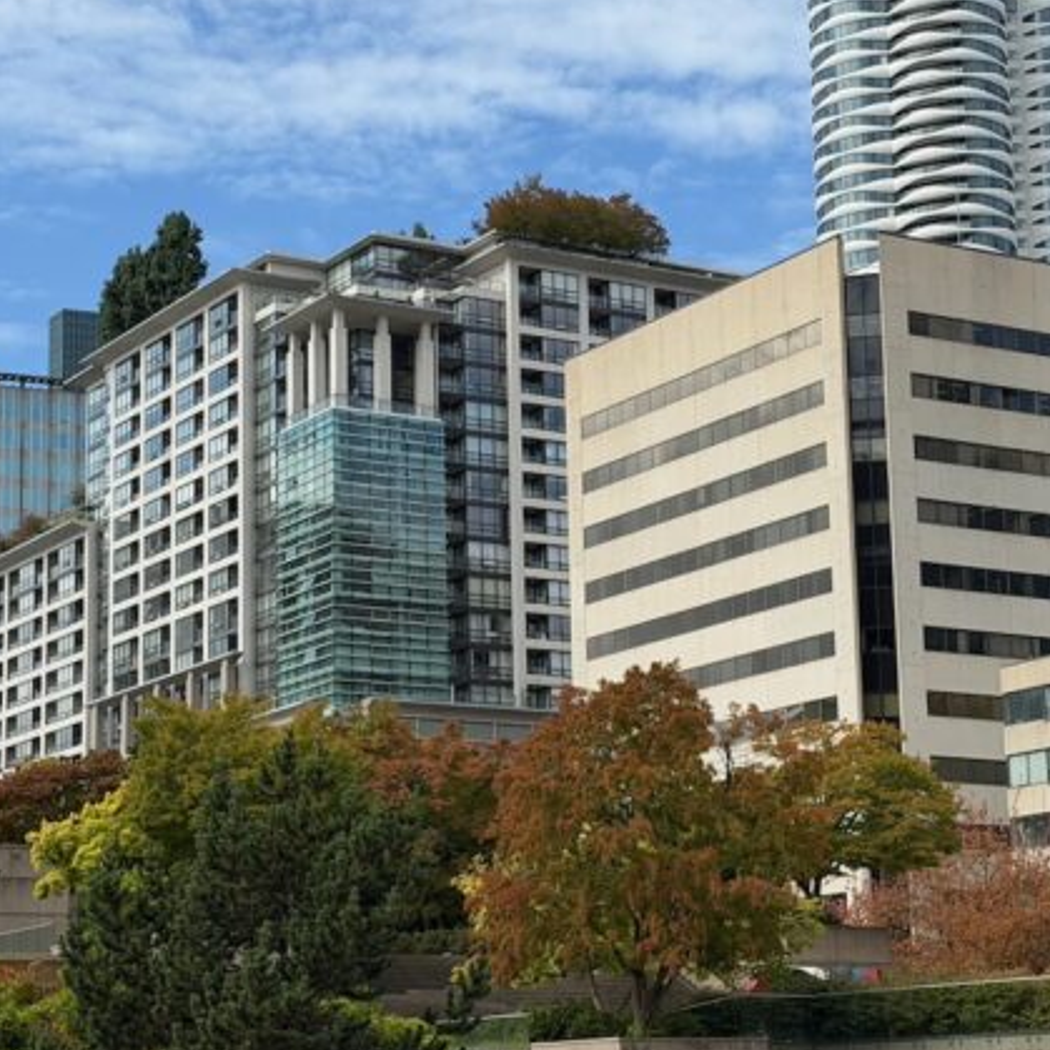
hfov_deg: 21.4
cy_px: 539
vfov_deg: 21.4
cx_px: 531
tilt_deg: +10.7
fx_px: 2780
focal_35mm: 81
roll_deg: +1.3
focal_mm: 6.76
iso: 64
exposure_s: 1/4587
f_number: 1.78
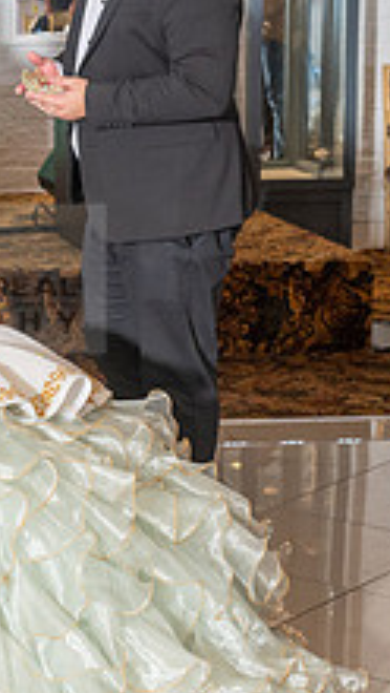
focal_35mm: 105
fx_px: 1927
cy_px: 279
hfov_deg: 11.2
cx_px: -160
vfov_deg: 20.3
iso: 500
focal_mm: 38
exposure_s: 1/200
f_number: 4.5
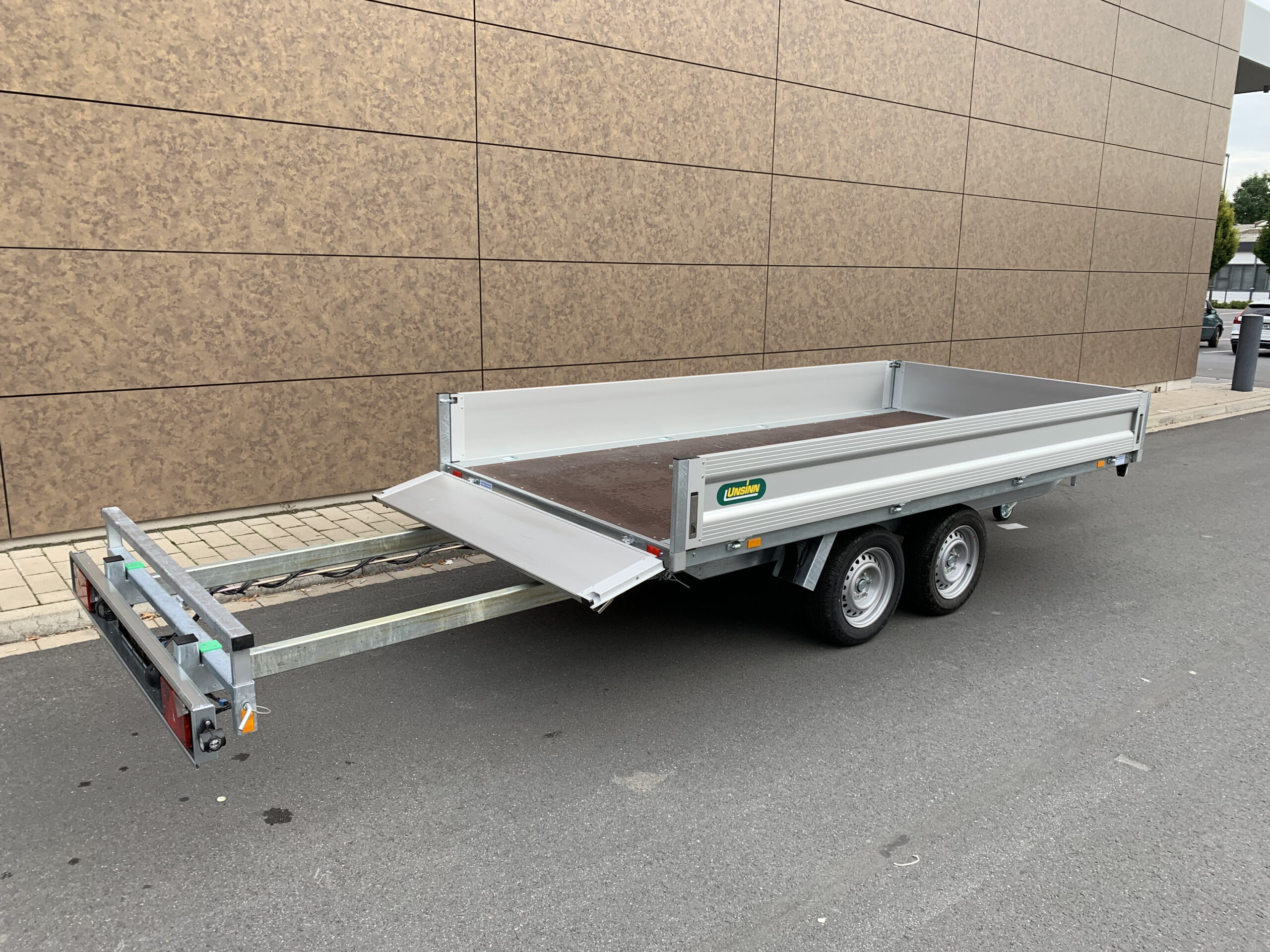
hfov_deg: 67.3
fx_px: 954
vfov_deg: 53.1
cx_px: 635
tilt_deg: -12.8
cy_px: 476
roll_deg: -0.7
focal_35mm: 26
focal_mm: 4.25
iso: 25
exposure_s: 1/235
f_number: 1.8
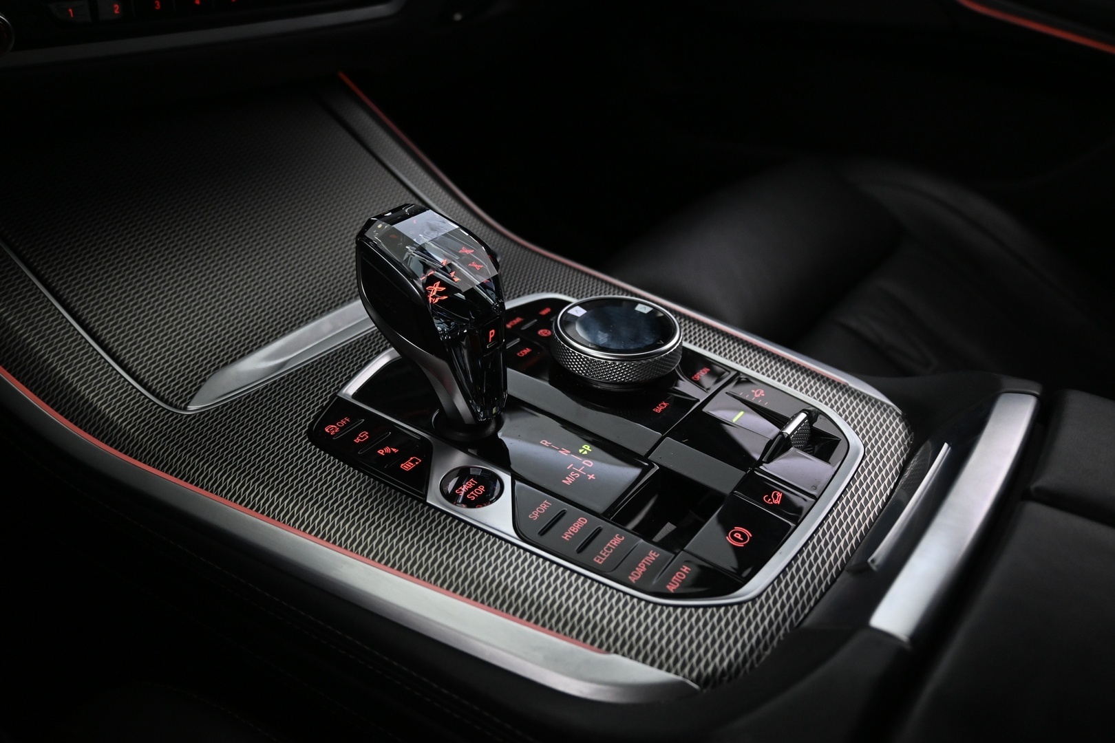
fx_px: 929
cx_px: 558
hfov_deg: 61.9
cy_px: 372
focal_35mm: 30
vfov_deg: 43.6
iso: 1600
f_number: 3.8
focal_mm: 20
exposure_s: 1/30
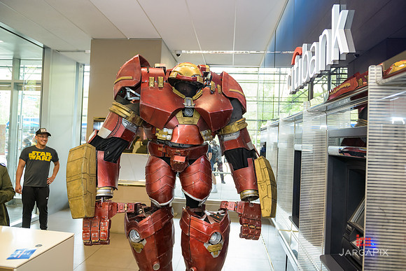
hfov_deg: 73.7
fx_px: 271
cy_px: 136
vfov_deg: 53.2
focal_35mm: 24
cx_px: 203
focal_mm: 24
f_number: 3.2
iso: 800
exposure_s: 1/125
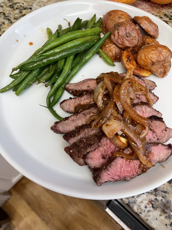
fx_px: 172
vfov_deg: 67.3
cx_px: 86
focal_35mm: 26
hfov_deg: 53.1
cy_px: 115
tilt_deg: -67.4
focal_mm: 5.1
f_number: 1.6
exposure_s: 1/60
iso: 100
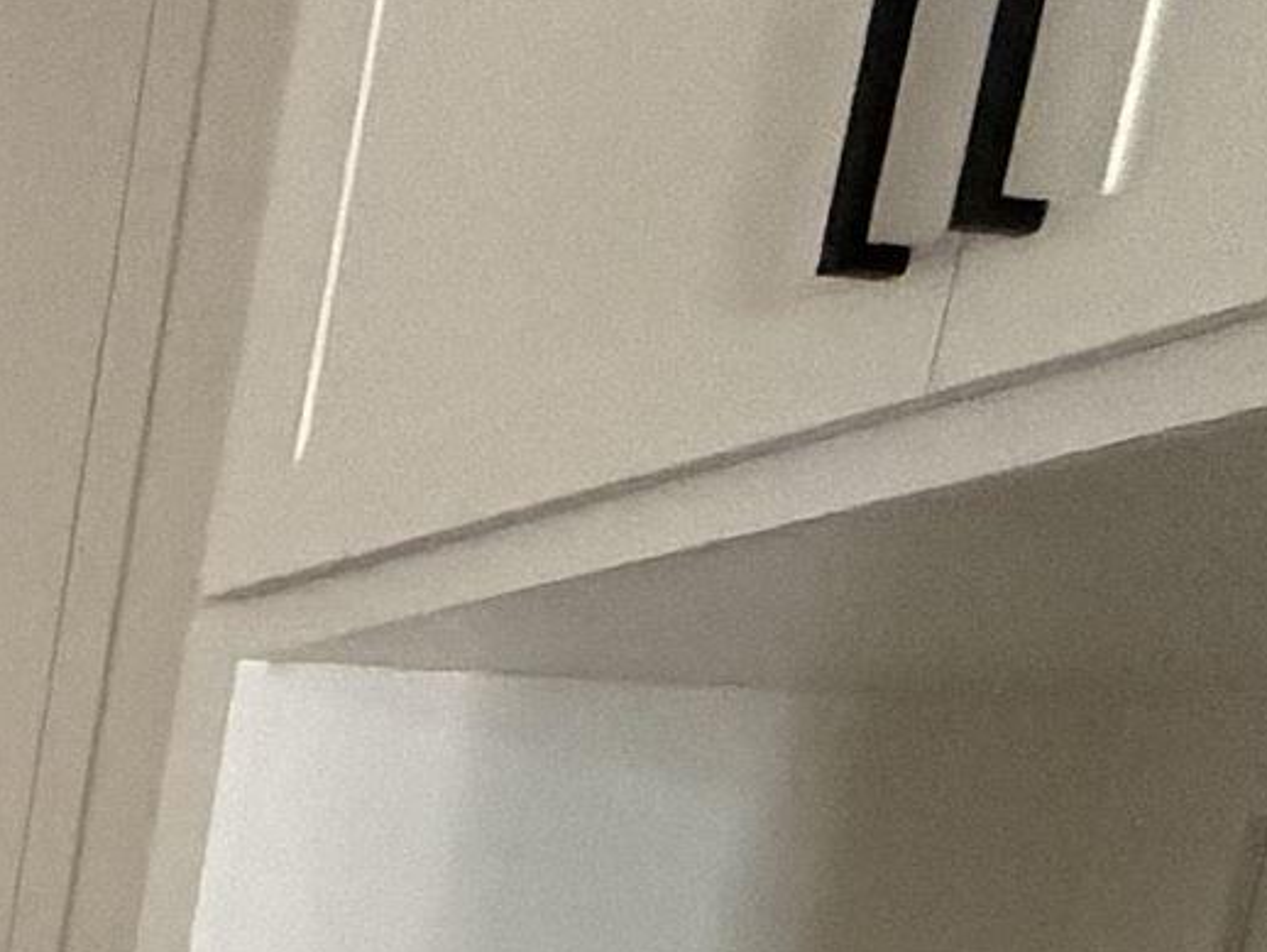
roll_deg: -1.4
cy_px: 1943
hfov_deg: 15.1
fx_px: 3039
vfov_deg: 14.5
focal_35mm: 83
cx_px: -1690
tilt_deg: -12.3
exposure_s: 1/60
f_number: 2.2
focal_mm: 2.22
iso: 800
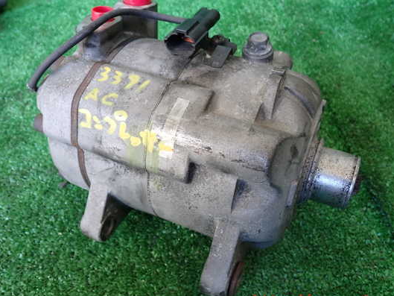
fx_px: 387
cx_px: 198
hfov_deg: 53.9
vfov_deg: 41.8
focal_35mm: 34
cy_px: 144
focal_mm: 5.4
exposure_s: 1/40
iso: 200
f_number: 2.3
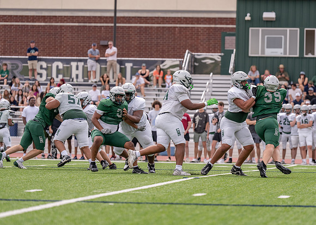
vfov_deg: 8.0
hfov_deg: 11.2
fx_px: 1615
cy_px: 110
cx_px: 168
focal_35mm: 180
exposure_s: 1/2500
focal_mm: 134
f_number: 2.8
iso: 250
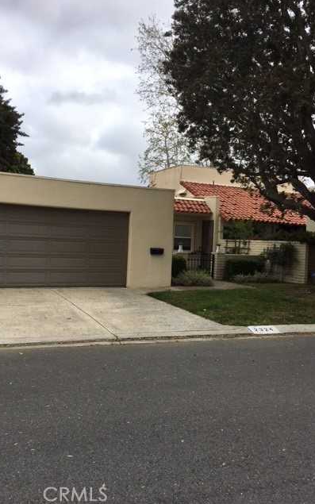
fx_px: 426
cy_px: 252
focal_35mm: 31
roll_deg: -1.7
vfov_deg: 61.2
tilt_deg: +0.2
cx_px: 146
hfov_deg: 40.6
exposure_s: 1/1099
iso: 25
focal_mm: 4.15
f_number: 2.2
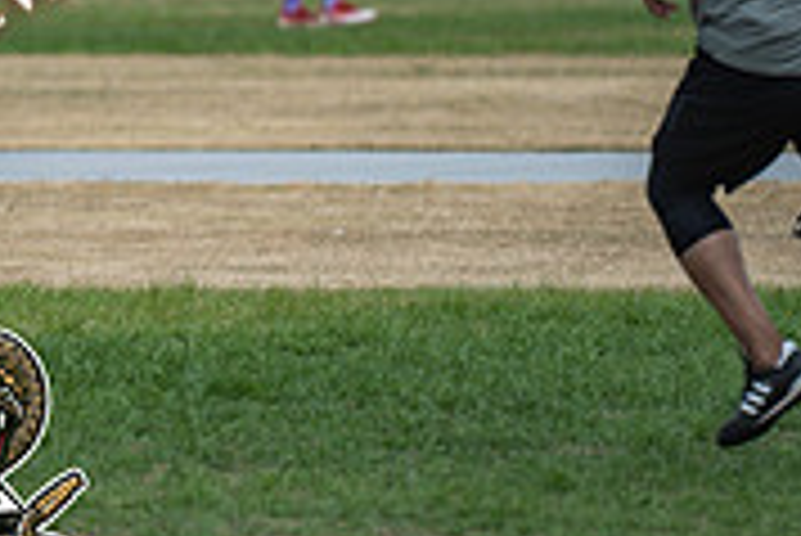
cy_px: -132
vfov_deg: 1.9
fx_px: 16255
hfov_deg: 2.8
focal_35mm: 730
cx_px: -38
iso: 160
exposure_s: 1/3200
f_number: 3.2
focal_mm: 200
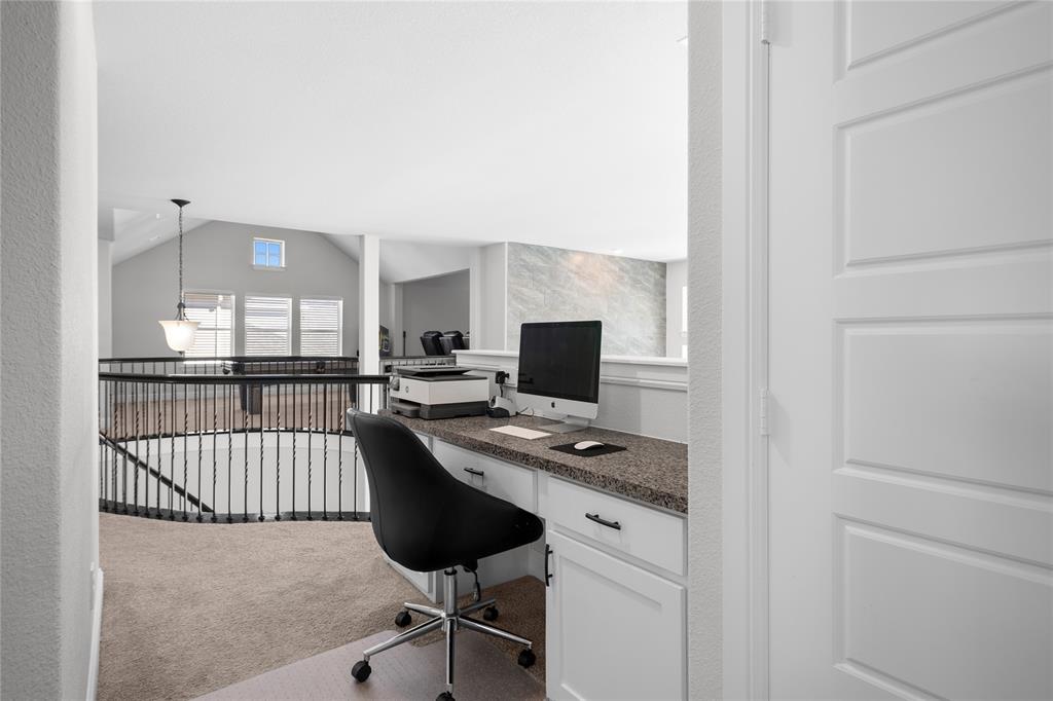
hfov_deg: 90.0
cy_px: 350
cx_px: 526
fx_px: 526
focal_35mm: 18
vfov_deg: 67.3
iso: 640
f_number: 7.1
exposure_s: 1
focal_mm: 18
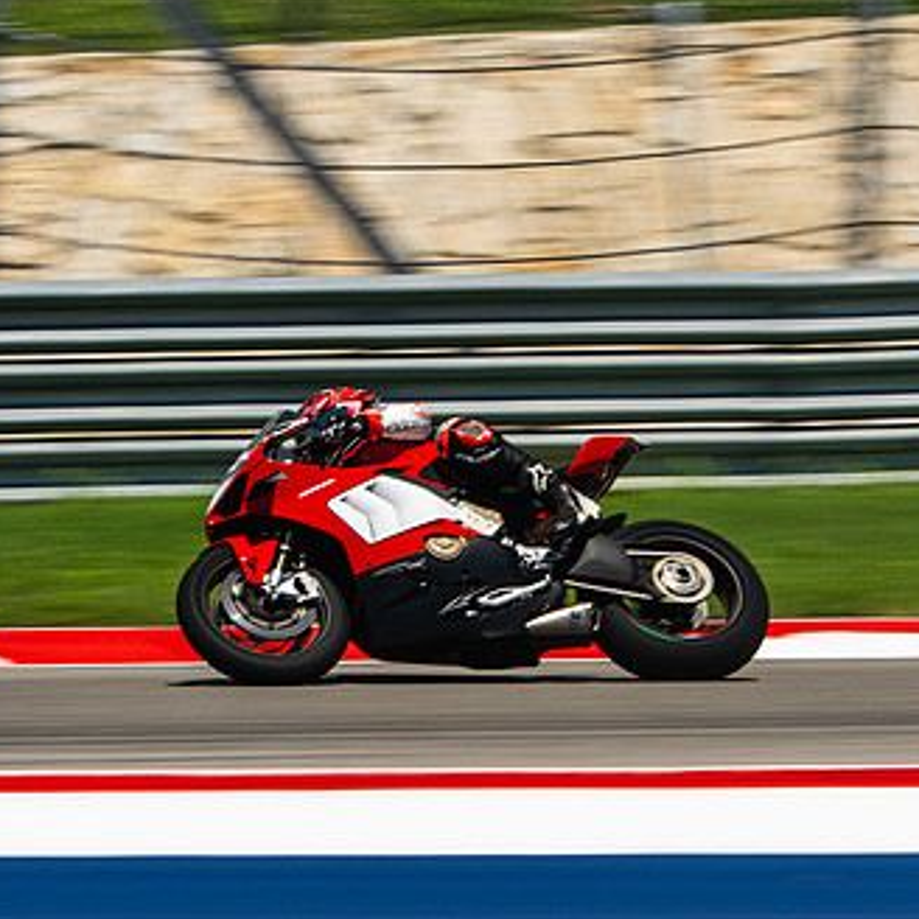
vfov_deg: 2.5
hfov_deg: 2.5
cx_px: 766
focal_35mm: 692
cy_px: 471
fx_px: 20785
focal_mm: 280
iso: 160
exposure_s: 1/250
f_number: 8
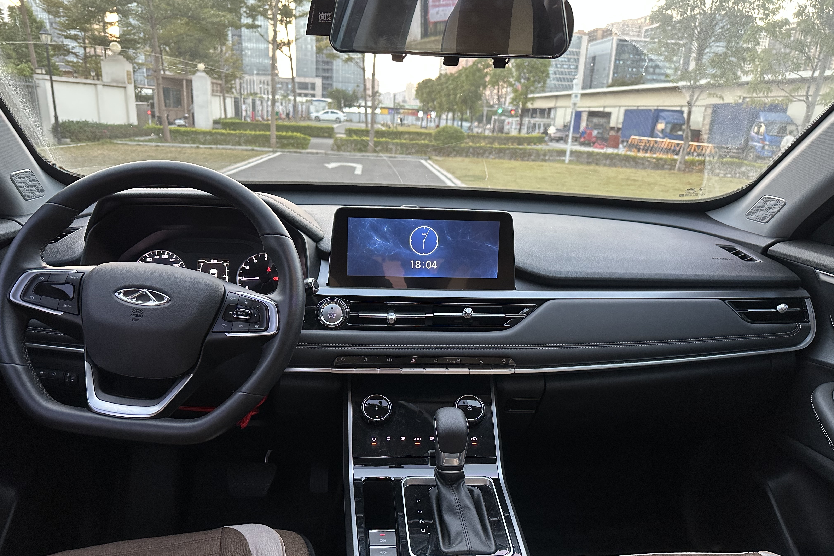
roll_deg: -2.7
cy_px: 305
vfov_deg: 51.2
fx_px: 579
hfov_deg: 71.5
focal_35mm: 25
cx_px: 417
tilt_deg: -17.4
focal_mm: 6.86
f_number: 1.78
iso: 320
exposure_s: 1/60
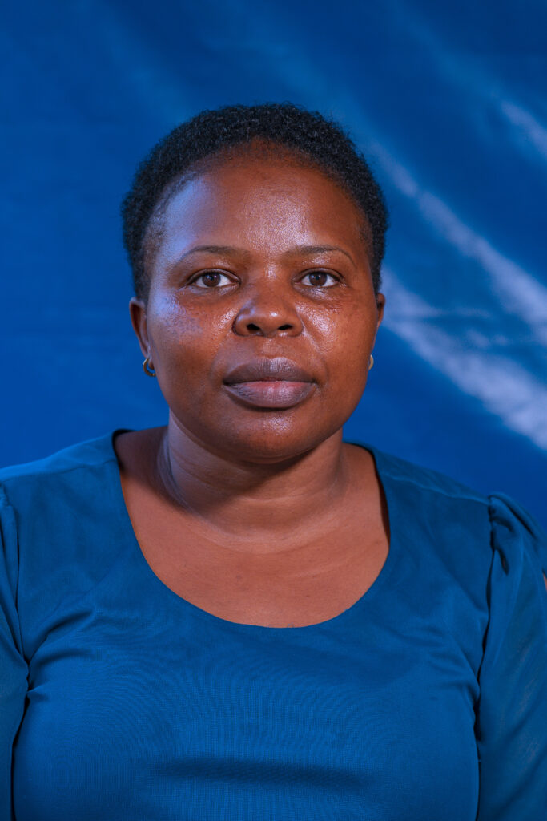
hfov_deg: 10.8
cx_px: 274
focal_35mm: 127
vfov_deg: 16.1
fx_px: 2893
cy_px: 410
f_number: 3.5
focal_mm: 85
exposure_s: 1/200
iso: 160
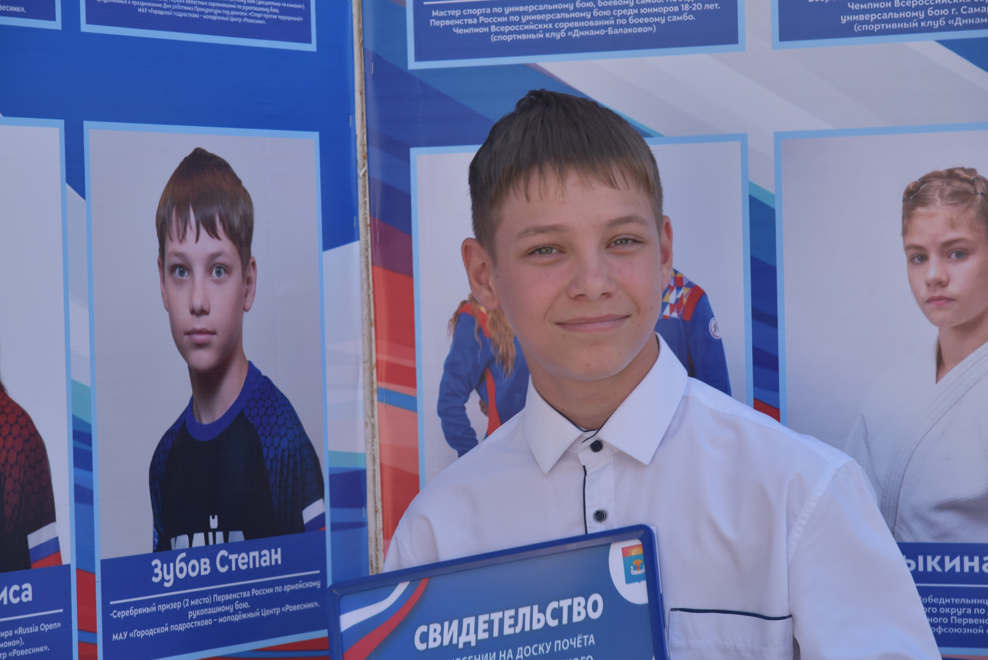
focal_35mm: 120
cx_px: 494
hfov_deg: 17.1
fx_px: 3294
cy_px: 330
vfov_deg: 11.4
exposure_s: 1/250
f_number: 8
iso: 400
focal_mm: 120
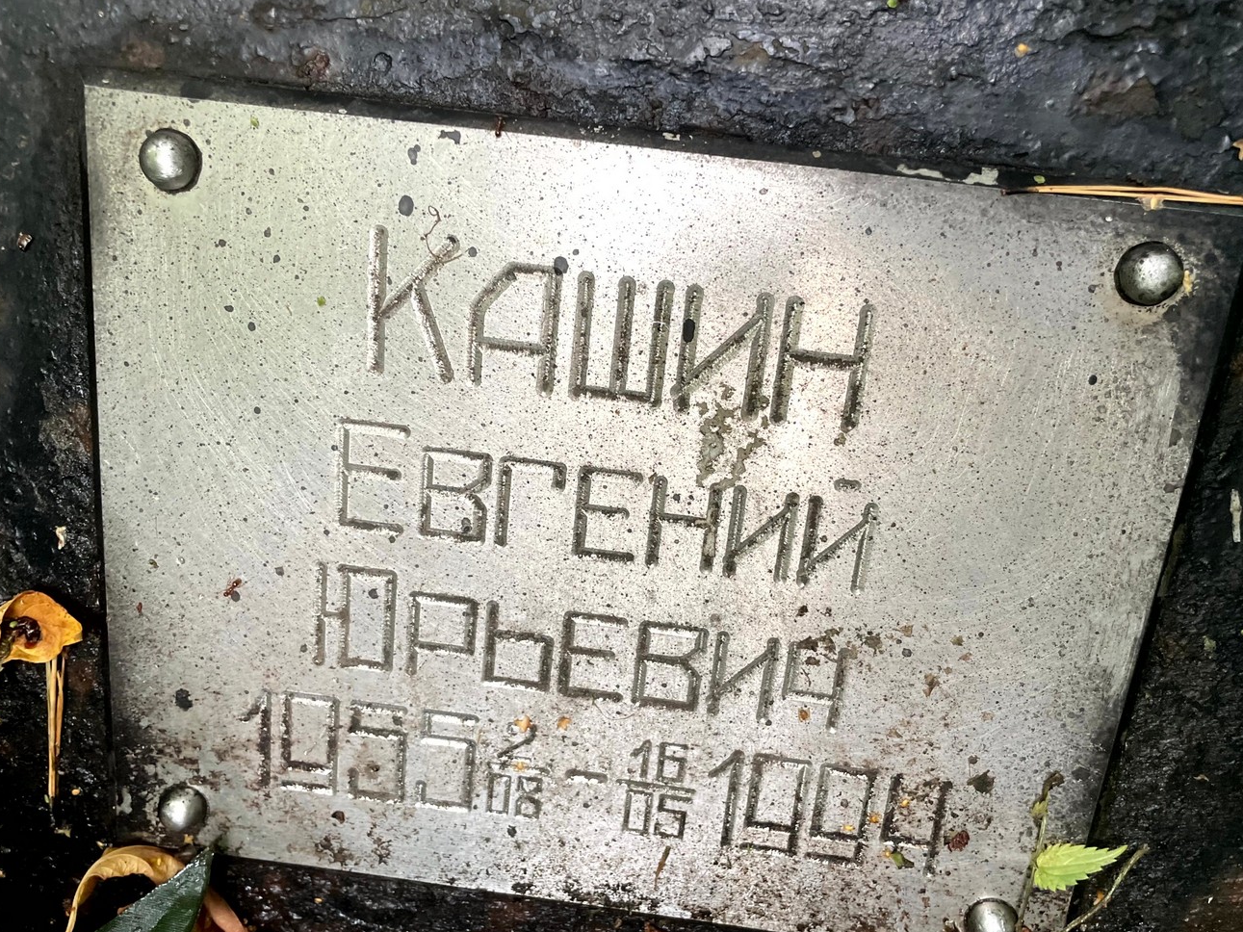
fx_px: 1041
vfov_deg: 48.2
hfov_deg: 61.7
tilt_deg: -71.4
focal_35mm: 29
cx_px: 634
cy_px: 473
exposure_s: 1/121
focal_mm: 4.2
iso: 125
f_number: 1.6
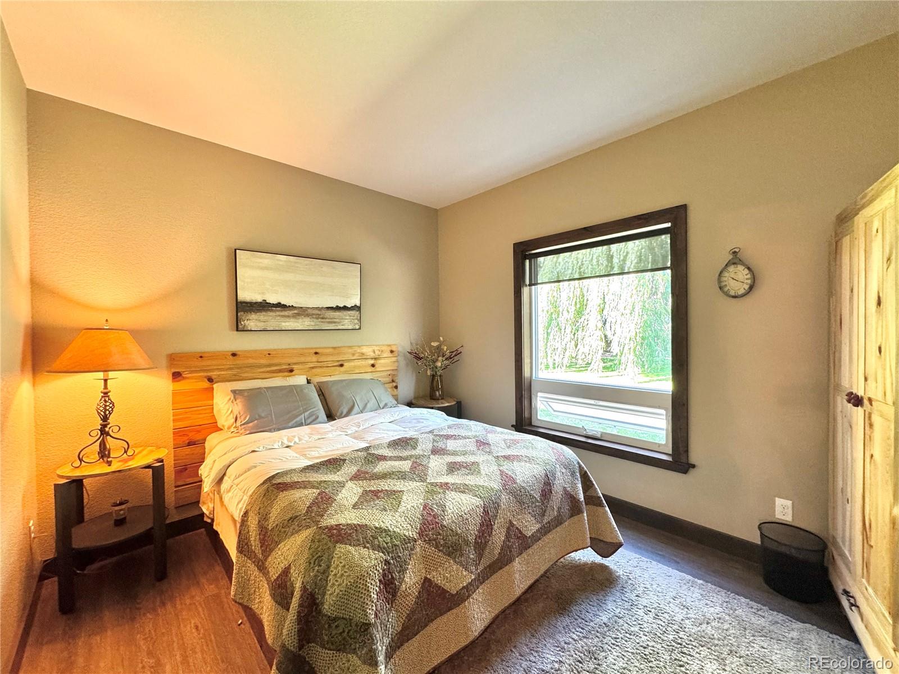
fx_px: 364
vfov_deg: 85.7
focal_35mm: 14
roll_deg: +1.0
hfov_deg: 102.1
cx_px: 450
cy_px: 337
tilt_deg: -1.5
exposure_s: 1/60
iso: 250
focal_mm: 2.22
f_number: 2.2
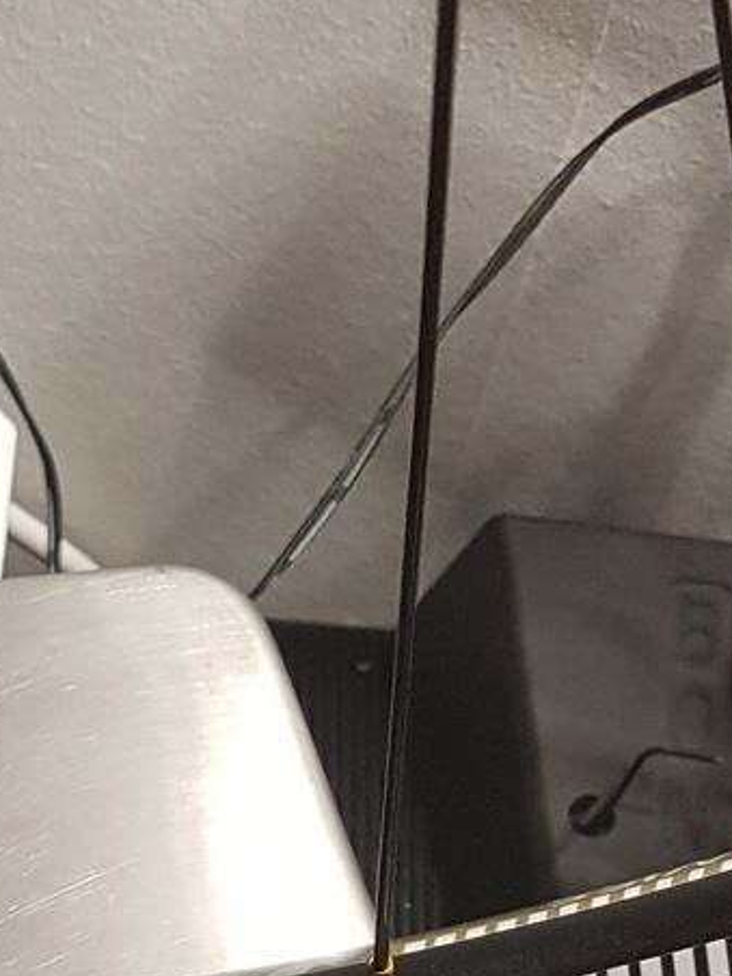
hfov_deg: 15.3
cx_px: -222
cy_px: 1157
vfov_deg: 20.0
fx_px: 2594
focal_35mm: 92
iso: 200
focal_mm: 4.2
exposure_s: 1/25
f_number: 1.7
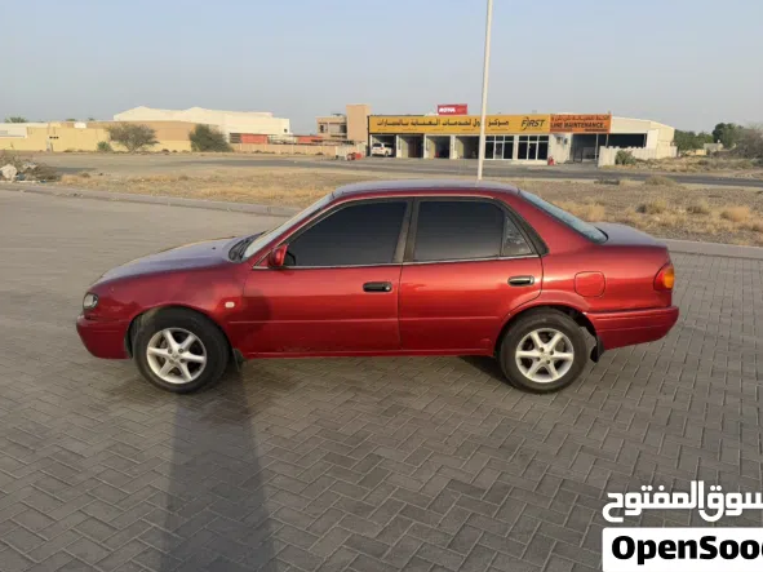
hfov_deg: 67.2
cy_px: 294
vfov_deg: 53.0
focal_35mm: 26
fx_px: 573
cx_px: 408
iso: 80
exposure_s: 1/1727
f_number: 1.78
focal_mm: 6.76
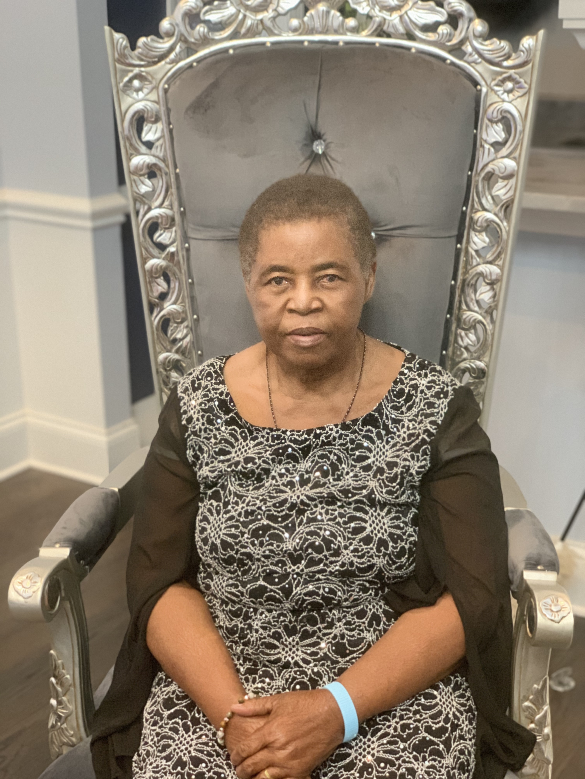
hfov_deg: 28.0
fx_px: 1172
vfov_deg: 36.8
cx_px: 292
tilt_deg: -17.5
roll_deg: -0.2
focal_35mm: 52
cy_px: 390
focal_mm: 6
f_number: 2.4
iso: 500
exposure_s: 1/30
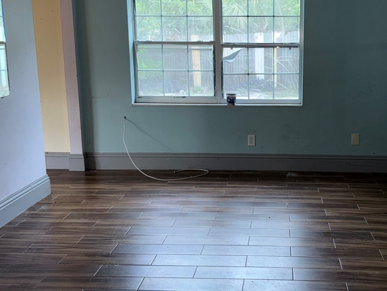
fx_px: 470
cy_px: 112
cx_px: 260
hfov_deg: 44.1
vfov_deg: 34.2
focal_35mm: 42
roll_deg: +0.4
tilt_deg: -8.9
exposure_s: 1/17
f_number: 1.78
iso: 80
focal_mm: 6.76
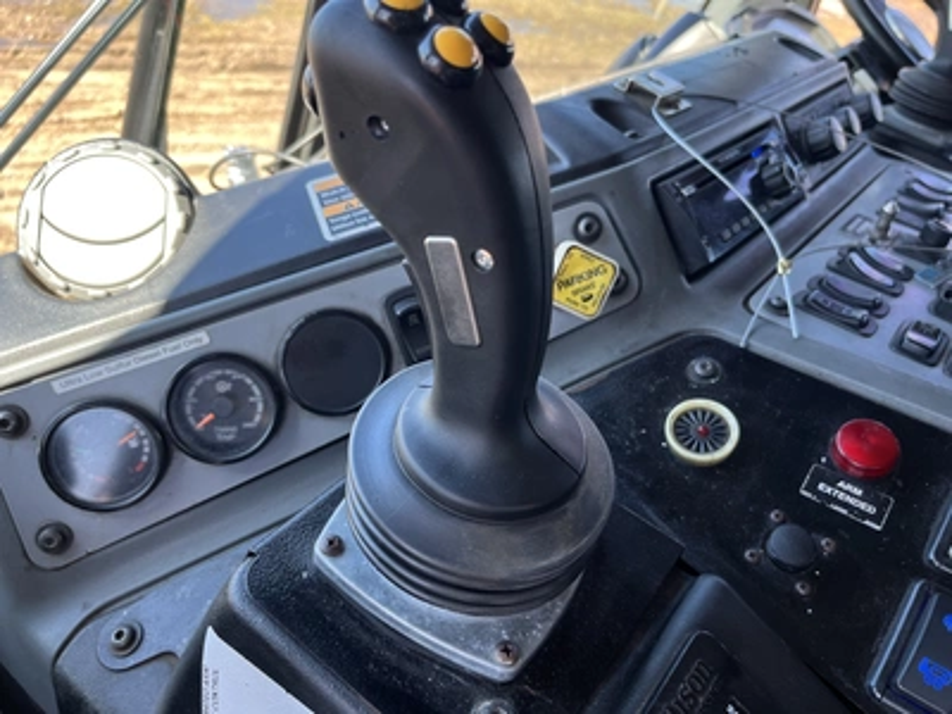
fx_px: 715
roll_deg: -6.6
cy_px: 357
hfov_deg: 67.3
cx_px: 476
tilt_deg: -35.9
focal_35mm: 26
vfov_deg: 53.1
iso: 40
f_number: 1.6
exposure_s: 1/122
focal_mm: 5.1
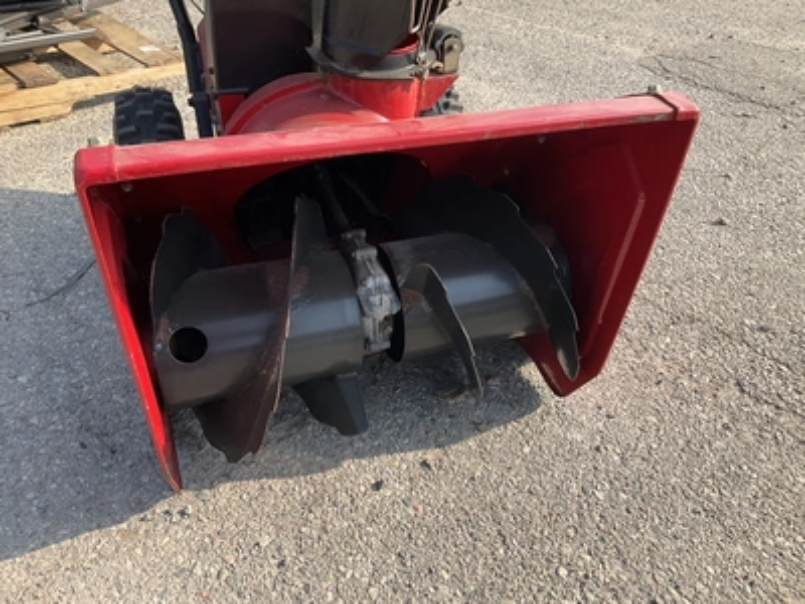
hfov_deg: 61.7
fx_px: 674
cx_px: 402
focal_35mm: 29
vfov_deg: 48.2
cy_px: 302
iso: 25
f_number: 1.8
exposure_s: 1/642
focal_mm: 3
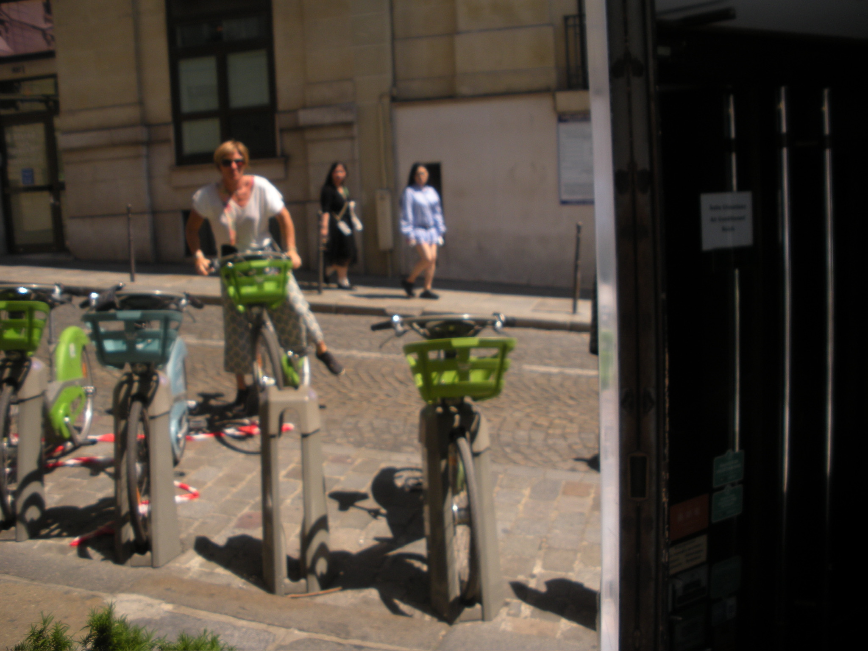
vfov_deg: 39.7
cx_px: 434
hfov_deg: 51.4
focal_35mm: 36
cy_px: 326
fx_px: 903
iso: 64
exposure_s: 1/170
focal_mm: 6.3
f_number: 3.5
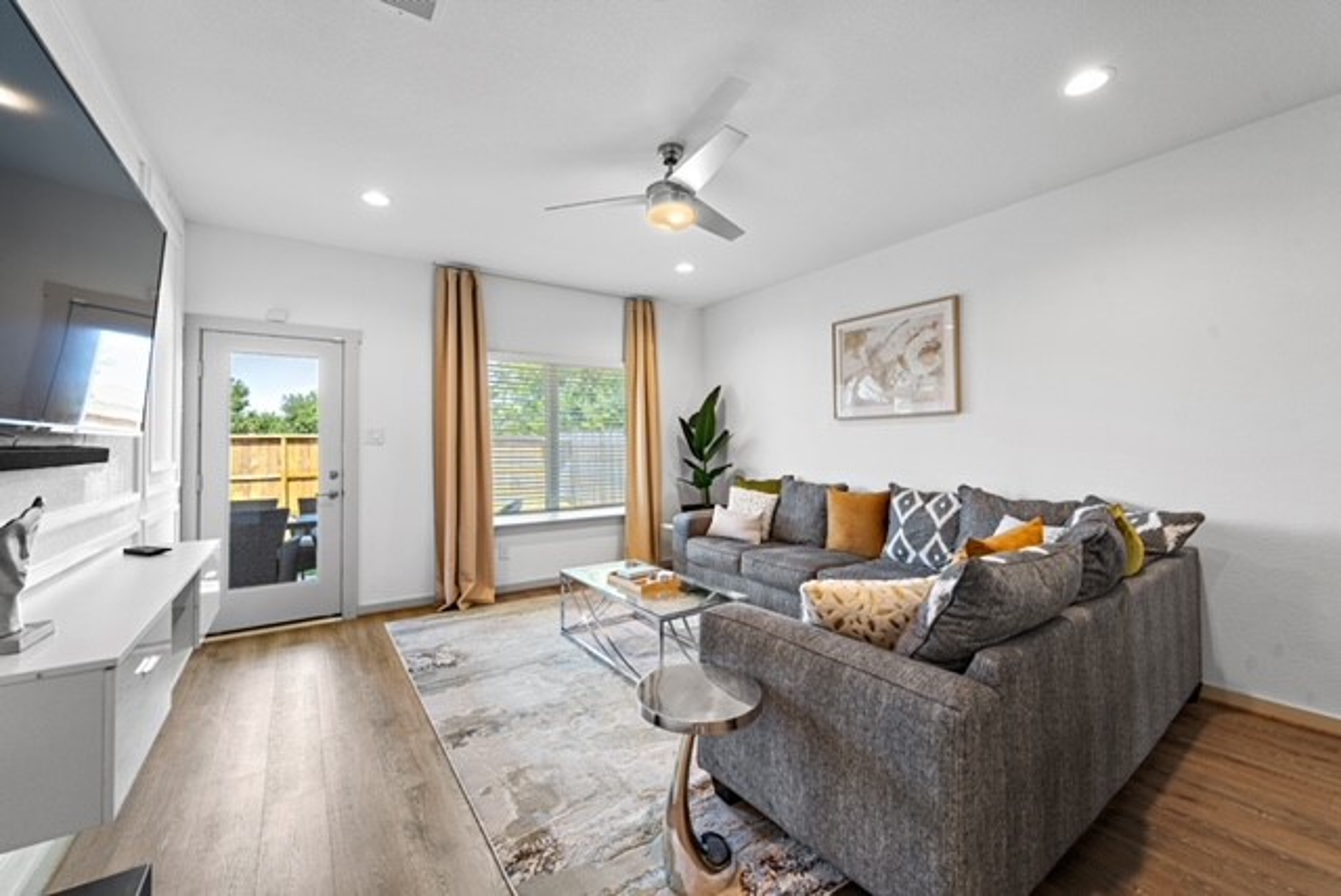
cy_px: 448
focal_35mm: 14
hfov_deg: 104.2
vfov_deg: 81.3
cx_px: 670
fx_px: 522
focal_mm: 14
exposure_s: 1/3
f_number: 8
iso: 640
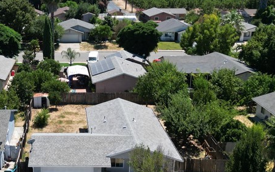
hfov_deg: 34.3
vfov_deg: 22.4
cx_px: 65
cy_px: 100
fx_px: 435
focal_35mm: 58
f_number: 1.7
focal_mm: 6.72
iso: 120
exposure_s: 1/2500
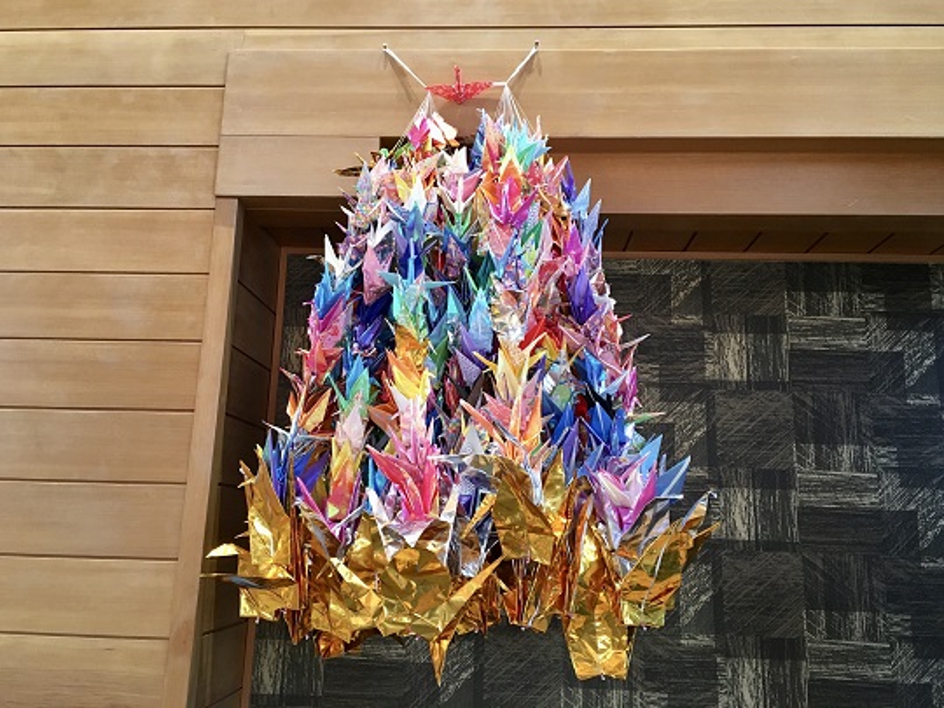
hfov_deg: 61.7
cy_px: 354
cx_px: 472
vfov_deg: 48.2
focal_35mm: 29
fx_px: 791
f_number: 2.2
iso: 125
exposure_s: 1/30
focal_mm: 4.15
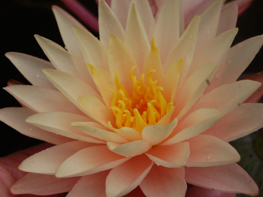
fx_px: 680
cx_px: 146
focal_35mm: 90
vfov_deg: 16.5
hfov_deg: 21.9
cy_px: 99
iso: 200
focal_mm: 55
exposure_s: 1/320
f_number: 9
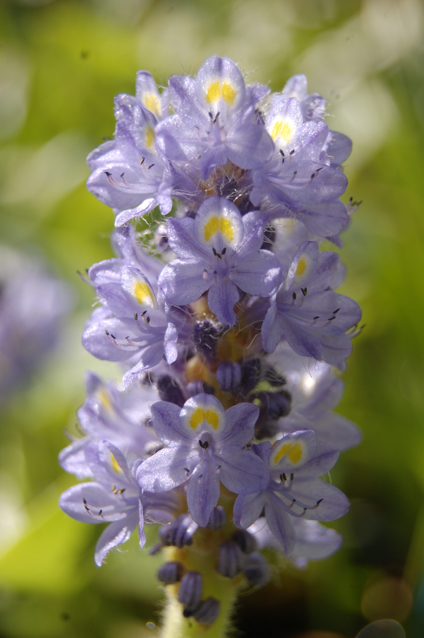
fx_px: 1460
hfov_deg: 16.5
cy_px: 319
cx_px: 212
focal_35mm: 82
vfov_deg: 24.6
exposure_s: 1/500
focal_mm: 55
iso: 220
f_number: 5.6
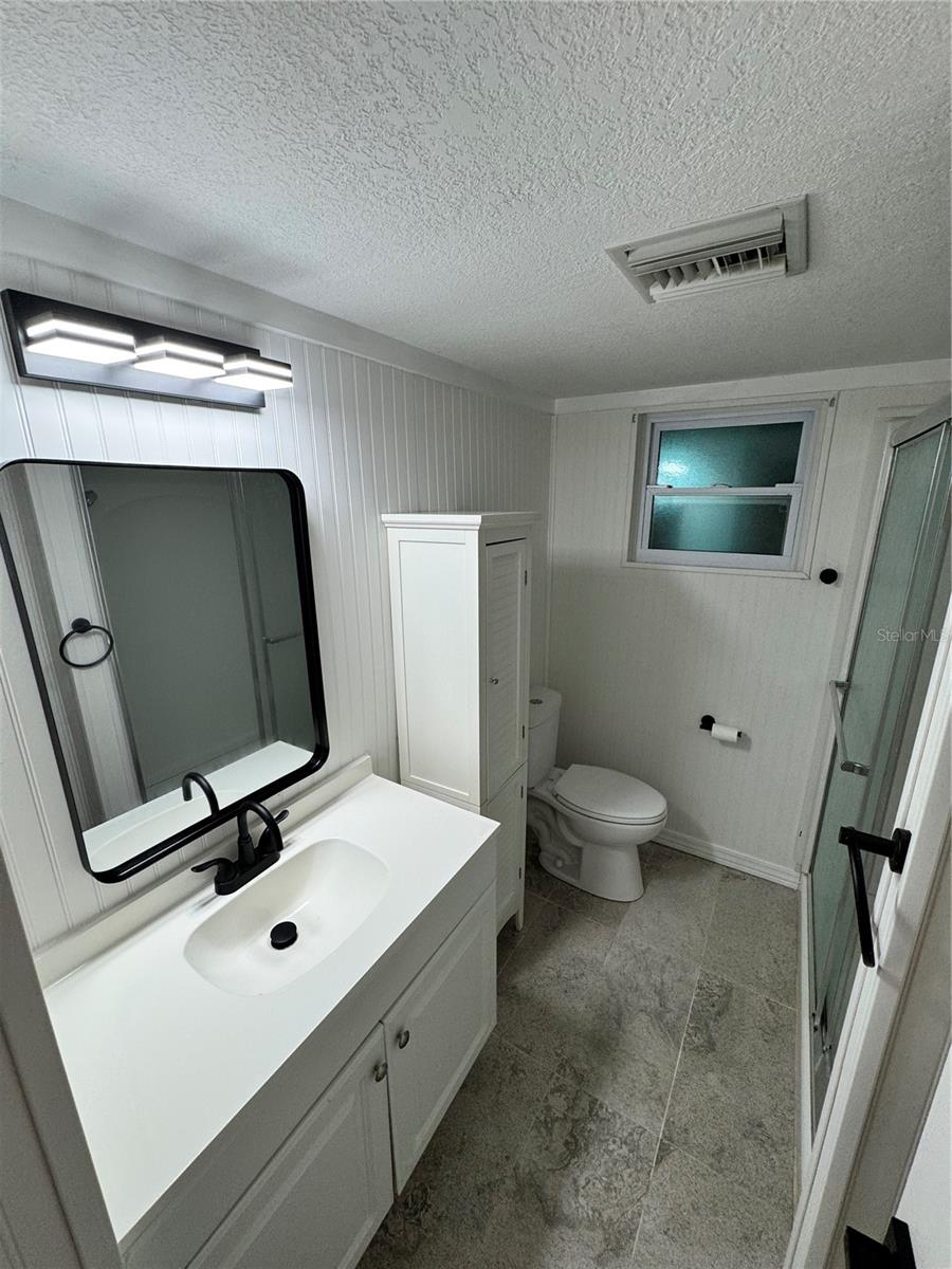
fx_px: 513
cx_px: 476
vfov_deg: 102.1
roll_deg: +1.2
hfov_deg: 85.7
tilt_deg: -13.9
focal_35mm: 14
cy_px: 634
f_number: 2.2
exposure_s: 1/120
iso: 125
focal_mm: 2.22
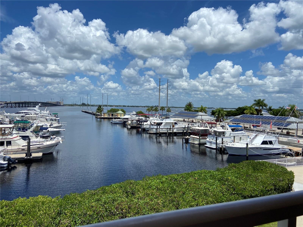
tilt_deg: -3.4
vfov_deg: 53.1
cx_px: 152
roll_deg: -2.2
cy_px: 114
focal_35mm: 26
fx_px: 228
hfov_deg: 67.3
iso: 32
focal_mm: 4.25
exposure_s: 1/5236
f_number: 1.8
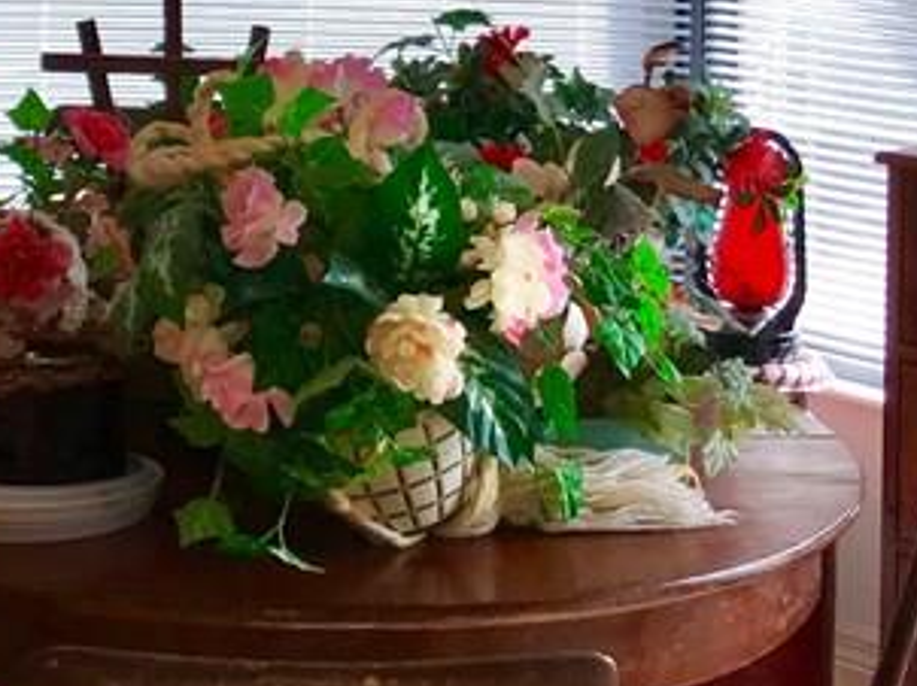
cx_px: 203
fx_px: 2515
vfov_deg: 14.7
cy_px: -252
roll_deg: -0.7
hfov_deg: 20.5
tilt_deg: -0.6
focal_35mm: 95
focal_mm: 3.99
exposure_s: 1/160
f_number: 1.8
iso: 20
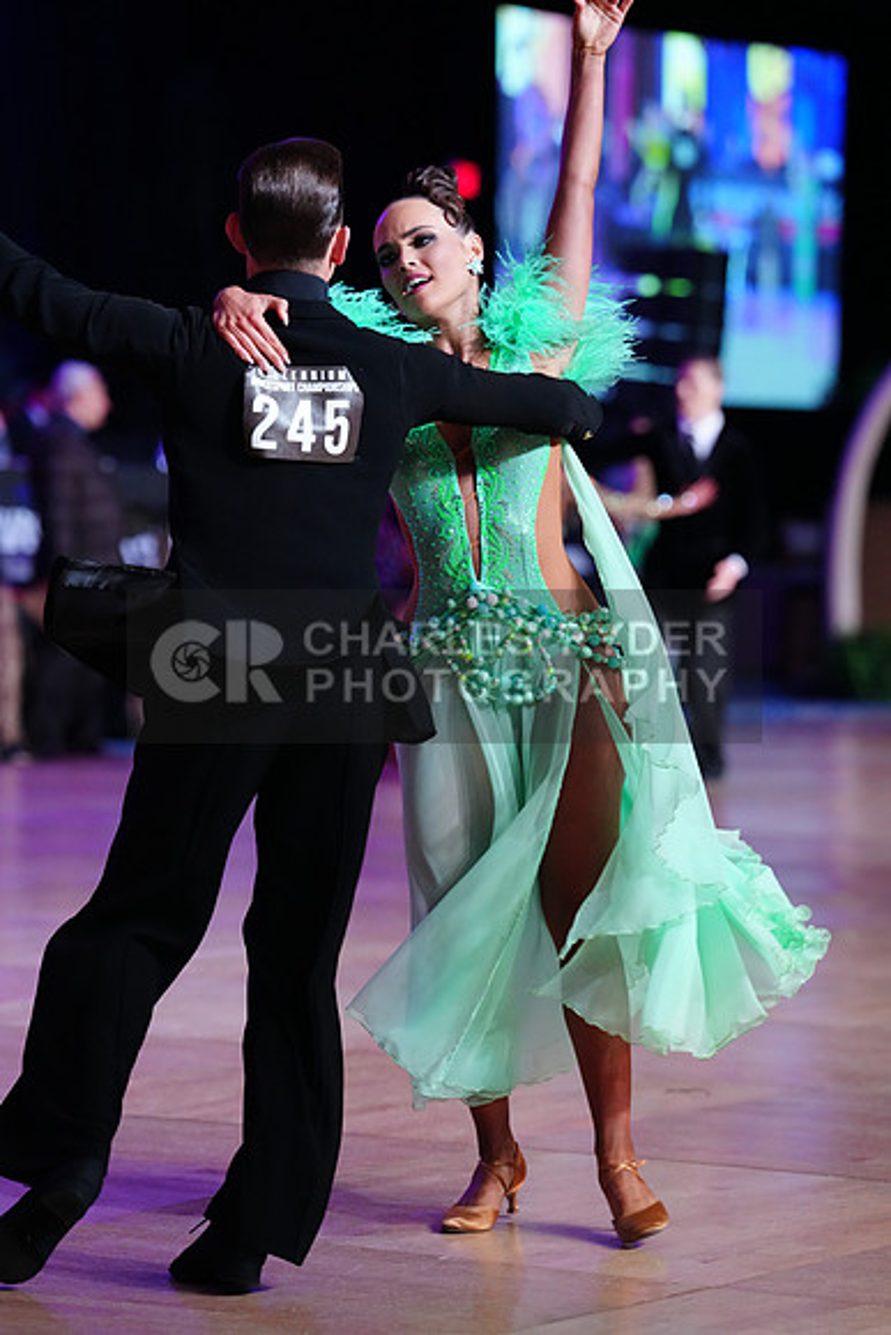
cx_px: 446
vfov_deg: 14.5
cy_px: 668
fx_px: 5231
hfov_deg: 9.7
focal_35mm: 141
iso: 4000
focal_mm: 141
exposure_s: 1/400
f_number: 3.5
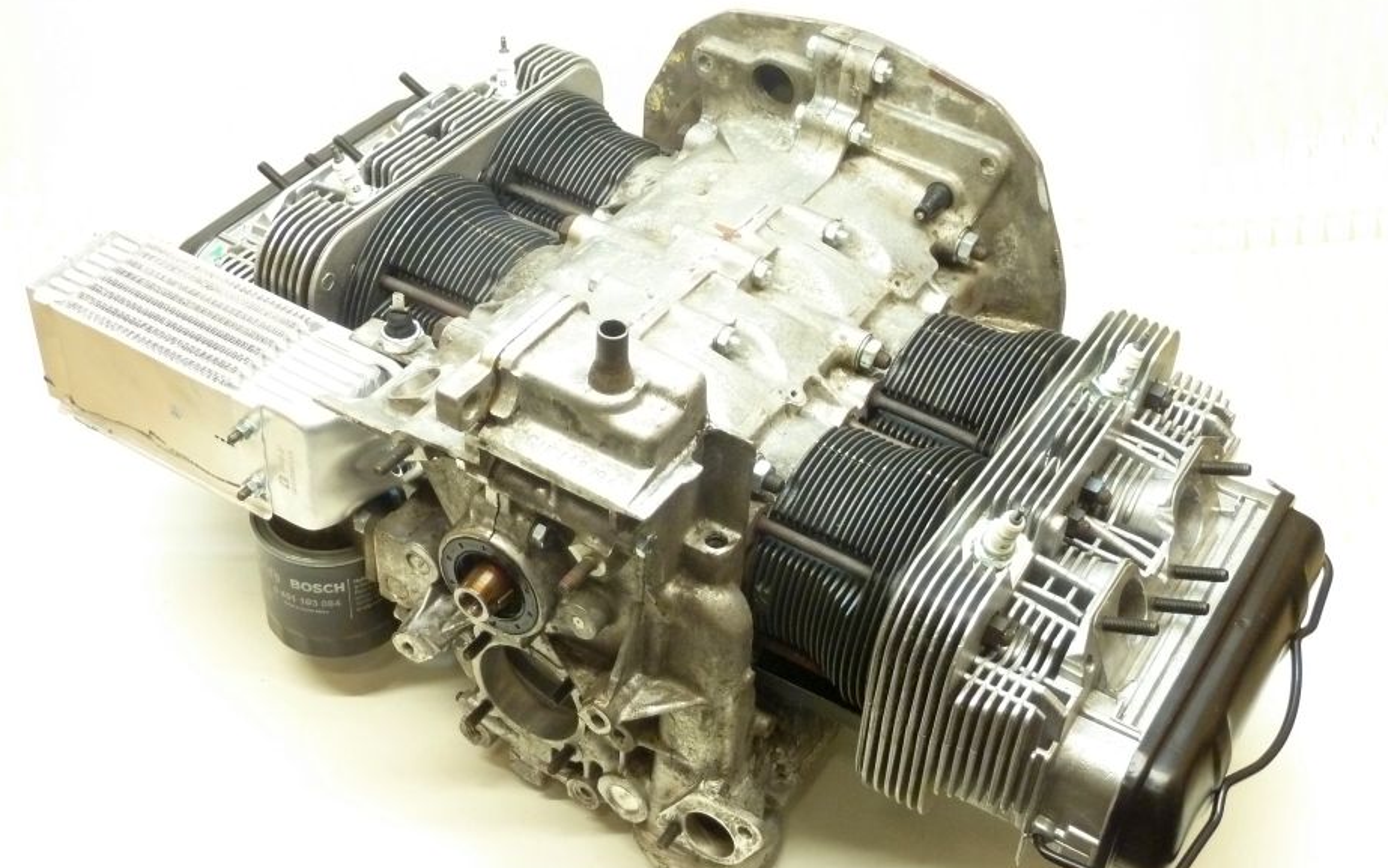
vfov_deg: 28.6
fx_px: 1702
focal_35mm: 45
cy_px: 444
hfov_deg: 44.4
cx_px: 697
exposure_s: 1/8
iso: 400
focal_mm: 6.9
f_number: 3.7
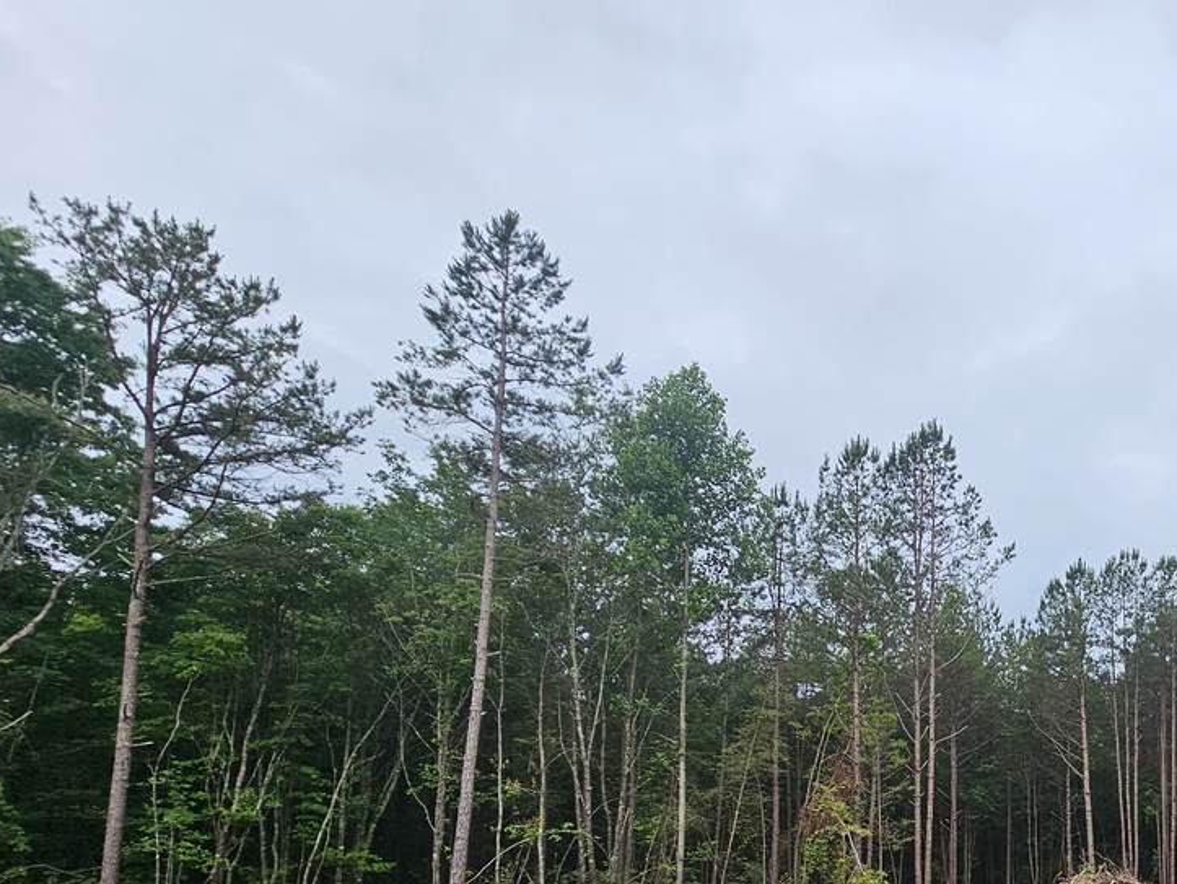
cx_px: 1027
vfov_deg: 52.5
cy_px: 780
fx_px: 782
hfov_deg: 63.5
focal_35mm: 23
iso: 50
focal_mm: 2.2
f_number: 2.2
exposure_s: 1/1186
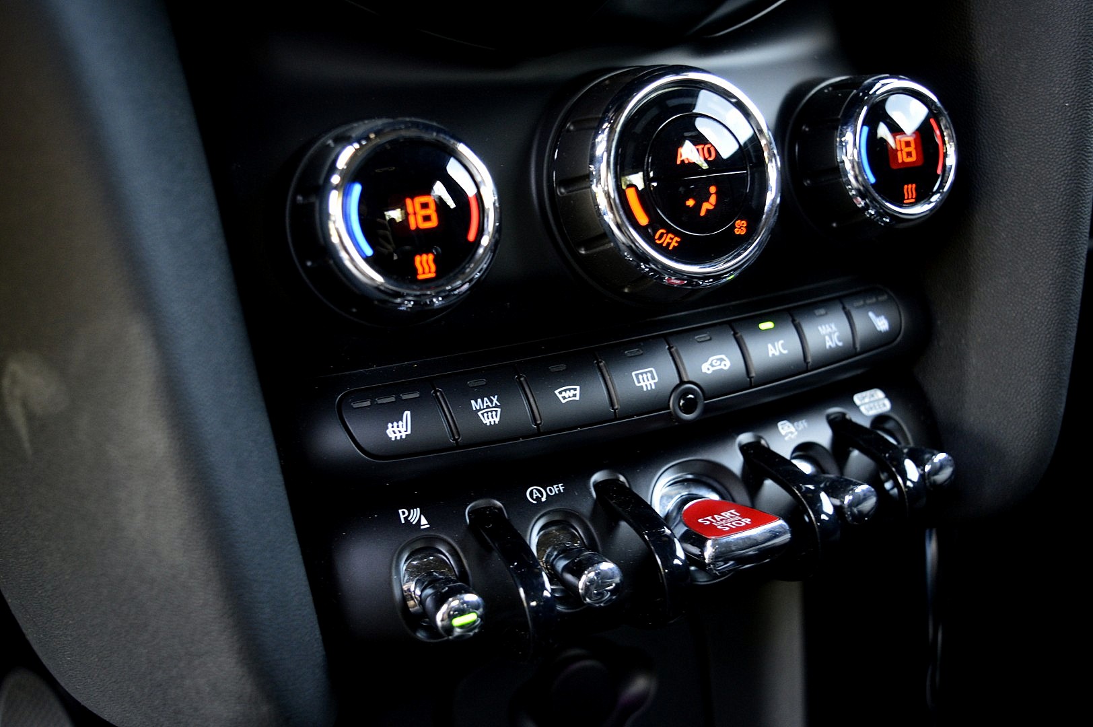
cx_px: 546
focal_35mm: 36
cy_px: 364
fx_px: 1092
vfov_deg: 36.8
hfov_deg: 53.2
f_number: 4
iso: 800
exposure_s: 1/40
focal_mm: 24
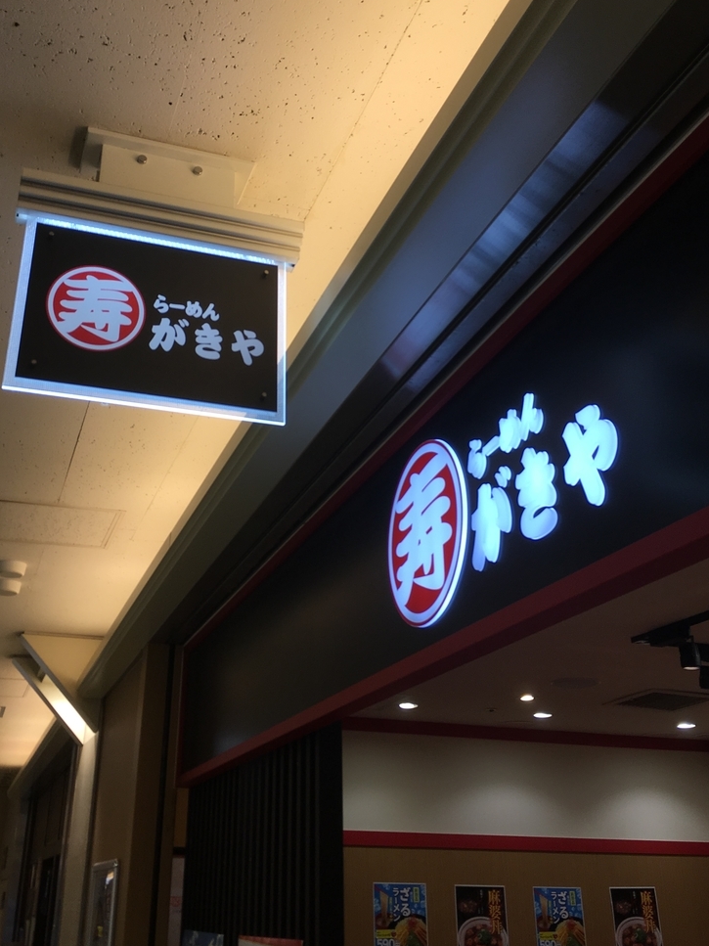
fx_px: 983
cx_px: 311
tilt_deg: +27.4
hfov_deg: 39.6
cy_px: 369
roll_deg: -2.0
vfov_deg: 51.0
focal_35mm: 36
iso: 25
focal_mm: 4.15
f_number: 2.2
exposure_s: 1/120
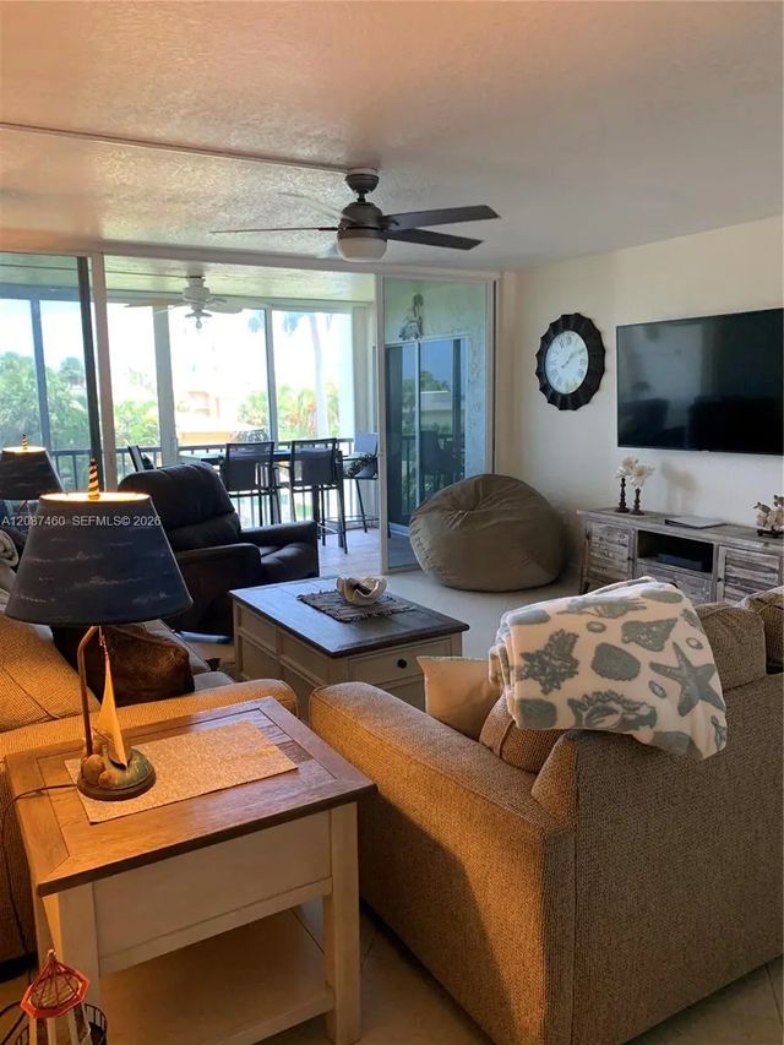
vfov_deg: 67.3
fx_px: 785
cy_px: 522
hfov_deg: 53.1
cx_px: 392
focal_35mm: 26
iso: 200
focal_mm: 4.25
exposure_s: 1/60
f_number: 1.8
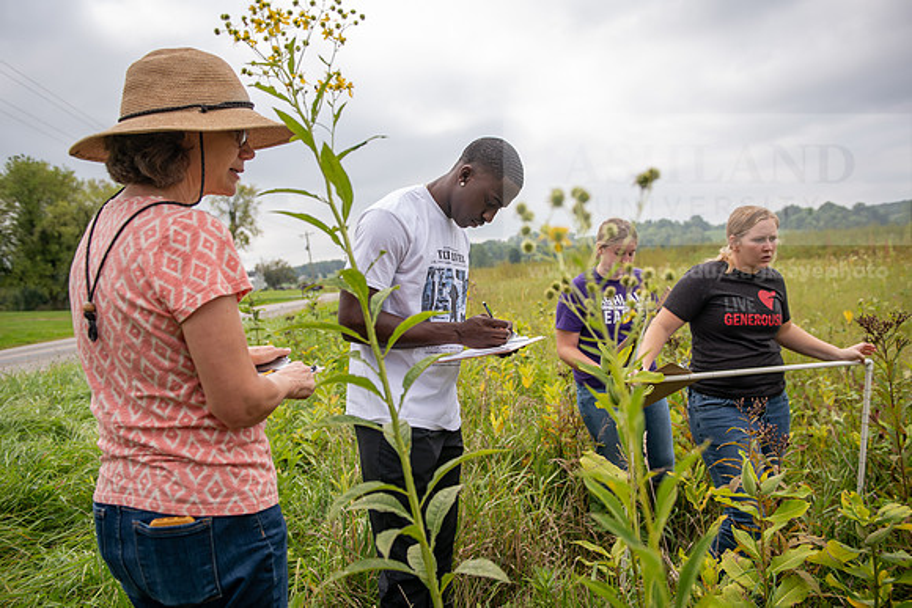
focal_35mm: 29
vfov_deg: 45.0
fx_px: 735
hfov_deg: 63.6
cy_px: 304
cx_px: 456
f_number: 3.5
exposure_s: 1/500
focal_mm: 29
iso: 100
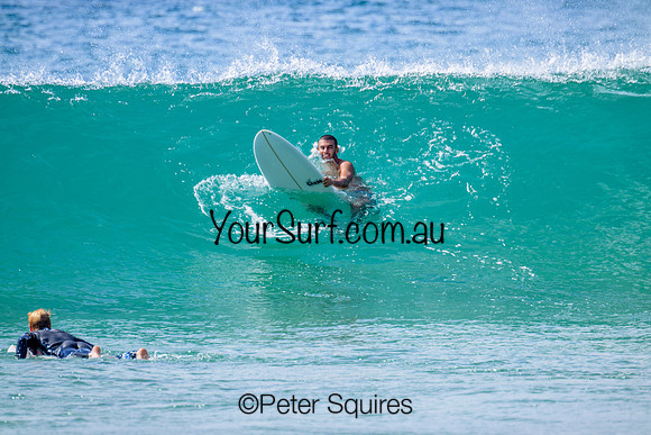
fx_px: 14469
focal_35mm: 800
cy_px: 218
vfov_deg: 1.7
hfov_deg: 2.6
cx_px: 326
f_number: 11
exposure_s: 1/250
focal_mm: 800
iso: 160
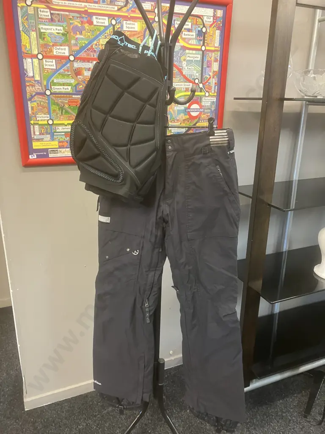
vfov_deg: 63.4
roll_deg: -0.6
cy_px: 217
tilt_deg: -18.4
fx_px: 351
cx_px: 162
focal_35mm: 28
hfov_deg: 49.7
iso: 320
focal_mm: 3.99
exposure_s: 1/33
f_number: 1.8
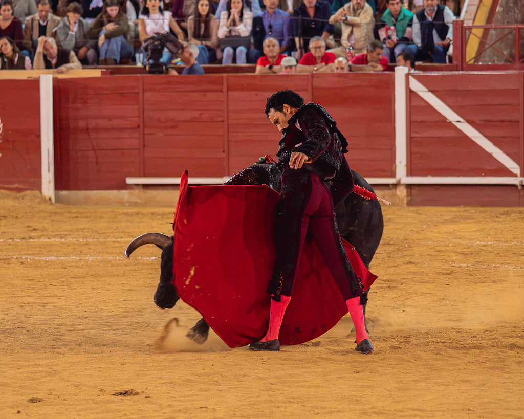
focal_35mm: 201
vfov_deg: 7.7
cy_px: 201
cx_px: 229
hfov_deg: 9.6
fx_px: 3110
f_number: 5
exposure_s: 1/400
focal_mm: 150
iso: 12800
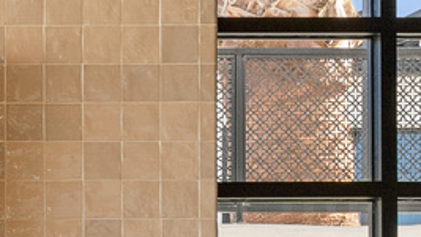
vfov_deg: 6.9
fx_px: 1886
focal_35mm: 169
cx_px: -364
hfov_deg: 11.7
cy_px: 464
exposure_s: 1/4
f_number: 8
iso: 200
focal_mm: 21
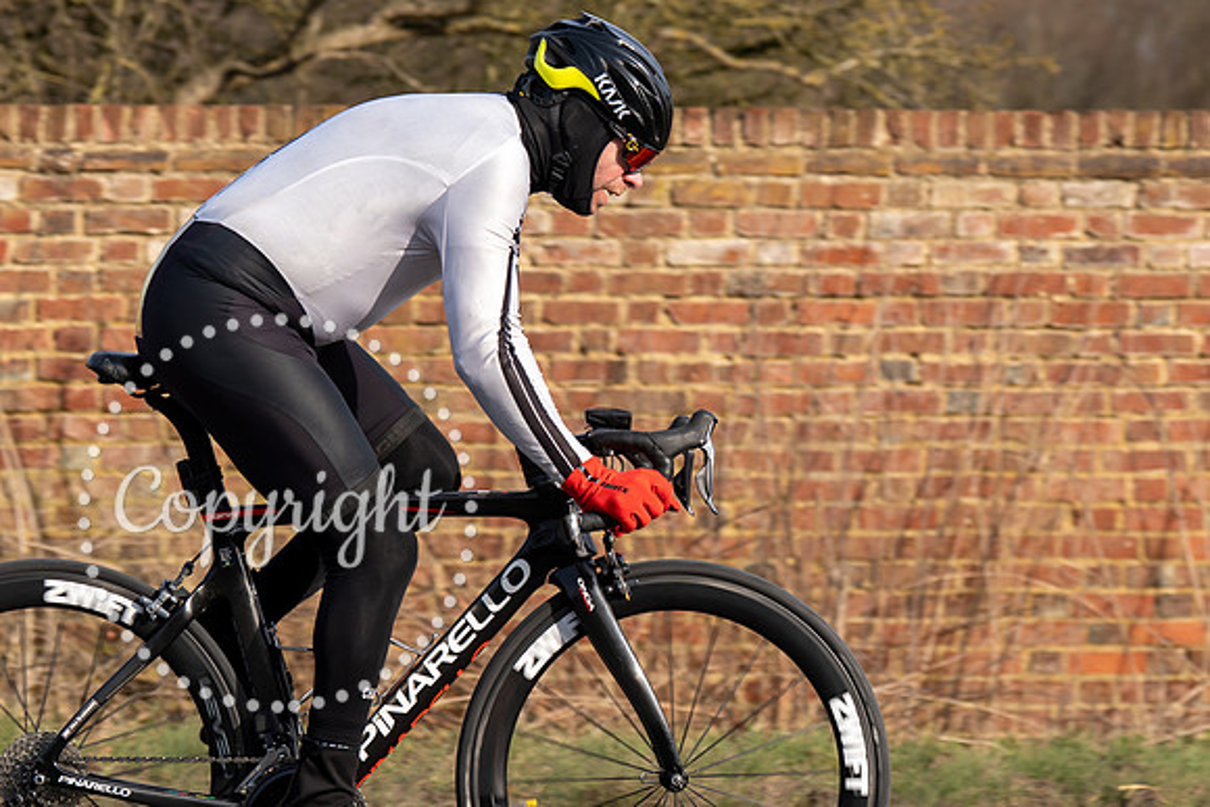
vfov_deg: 8.4
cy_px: 183
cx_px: 696
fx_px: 5516
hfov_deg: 12.5
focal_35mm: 164
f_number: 4
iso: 100
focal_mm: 85
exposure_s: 1/800
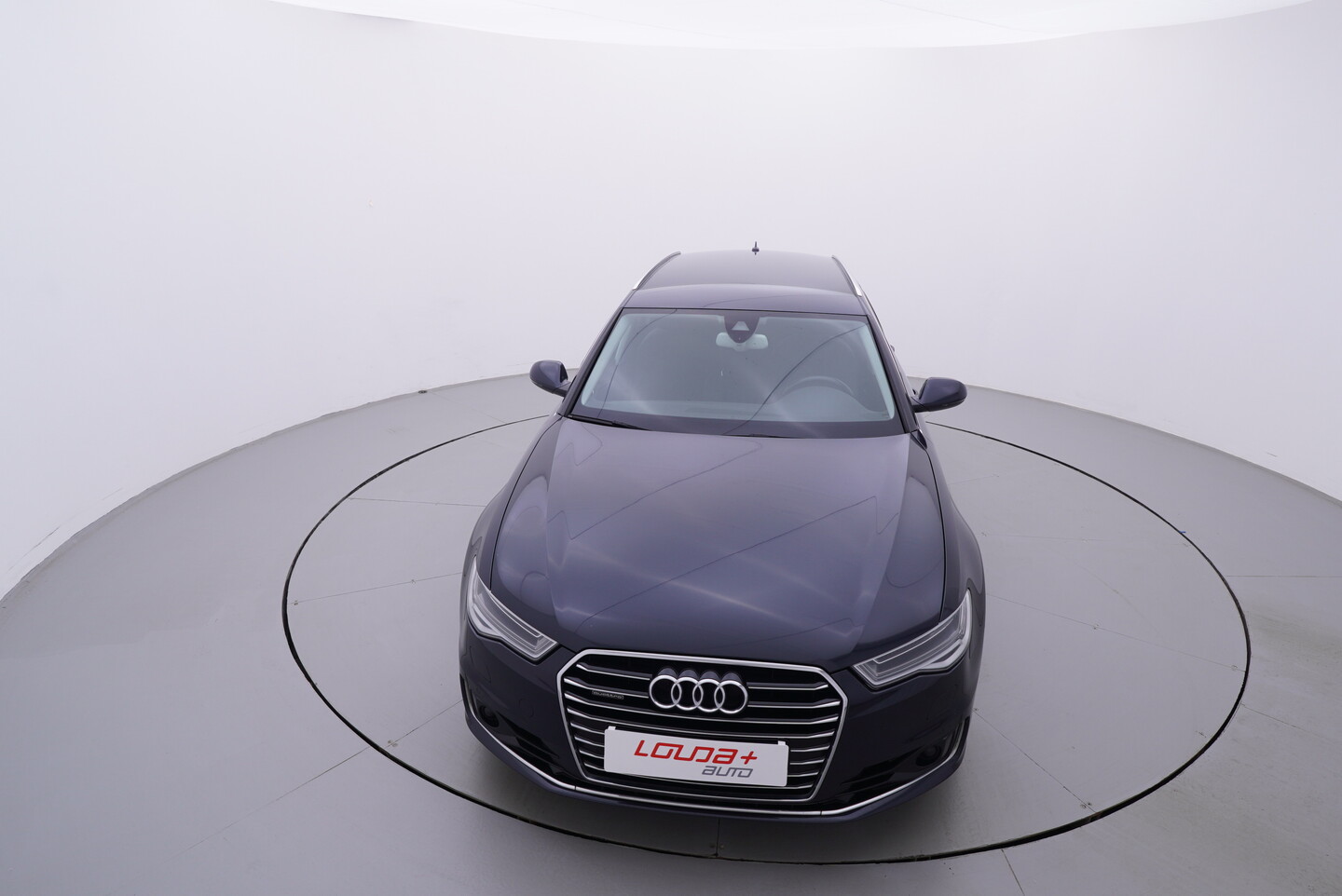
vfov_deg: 56.2
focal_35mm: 22
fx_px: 839
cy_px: 448
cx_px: 671
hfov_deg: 77.3
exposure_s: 1/80
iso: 200
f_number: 5
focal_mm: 15
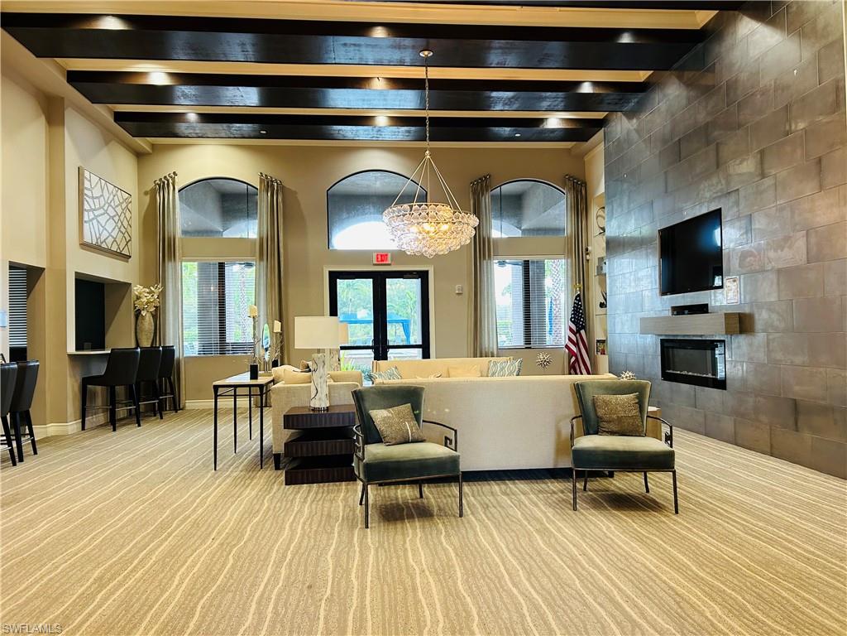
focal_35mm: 26
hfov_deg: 67.3
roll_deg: +1.9
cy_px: 318
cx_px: 424
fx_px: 636
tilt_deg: +1.1
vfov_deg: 53.1
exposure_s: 1/60
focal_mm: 5.7
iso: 160
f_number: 1.5
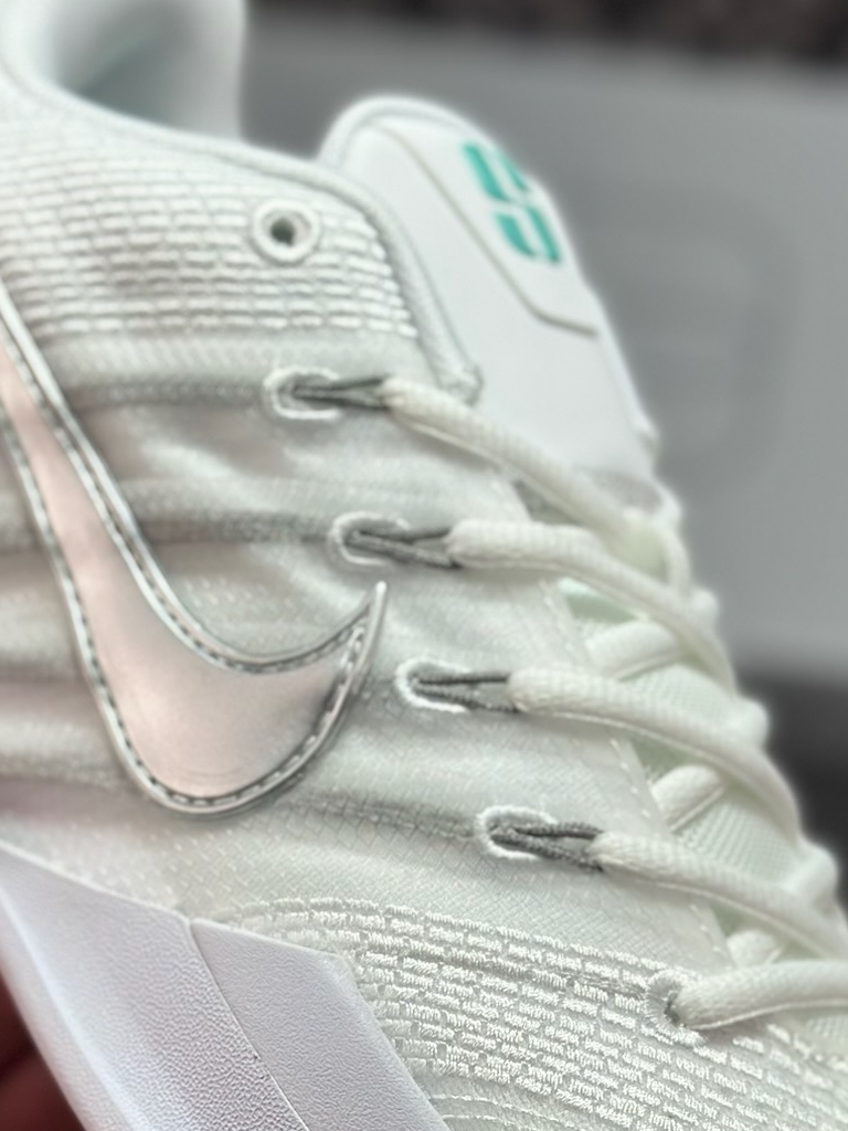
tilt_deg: -56.2
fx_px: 3136
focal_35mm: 96
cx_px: 393
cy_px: 837
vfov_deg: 20.3
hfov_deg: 15.4
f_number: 1.78
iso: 80
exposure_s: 1/2114
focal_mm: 6.86
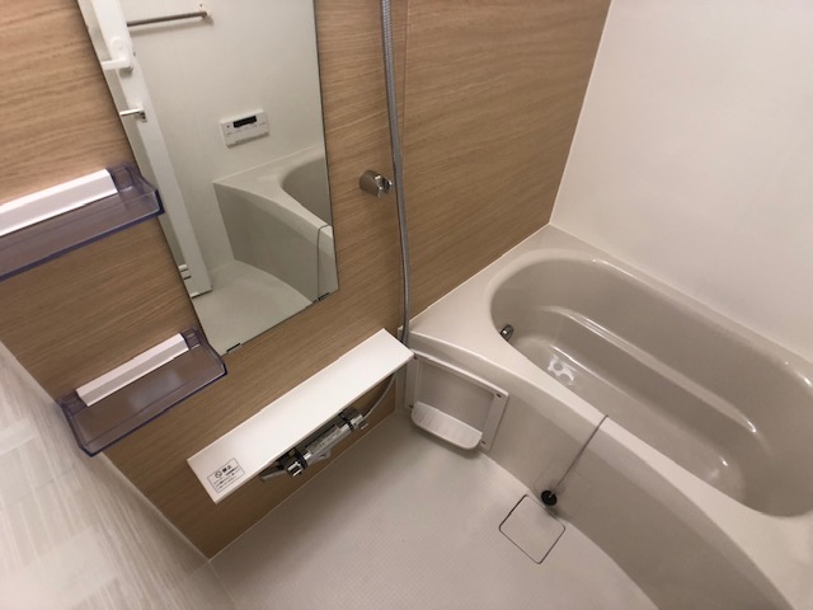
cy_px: 305
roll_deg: -0.6
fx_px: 658
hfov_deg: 63.4
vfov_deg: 49.7
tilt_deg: -42.1
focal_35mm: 28
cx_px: 406
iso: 50
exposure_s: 1/17
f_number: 1.8
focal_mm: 3.99
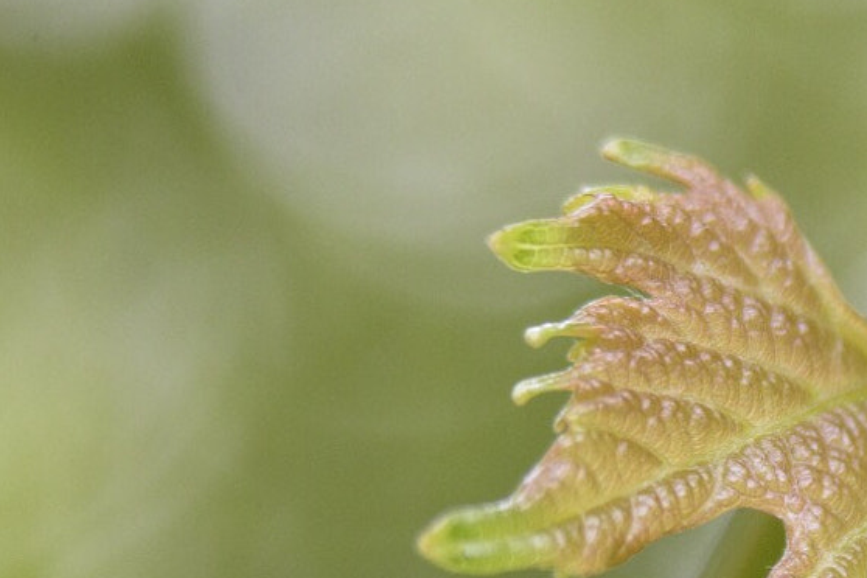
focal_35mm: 602
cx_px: 1142
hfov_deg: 3.4
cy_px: 523
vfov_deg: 2.3
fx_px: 14497
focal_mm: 140
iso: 1000
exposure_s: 1/250
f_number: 5.6
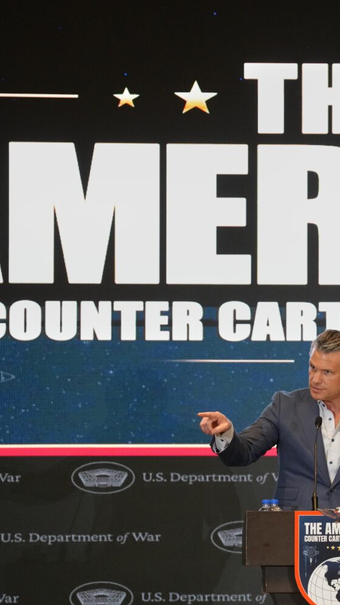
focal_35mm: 235
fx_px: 3768
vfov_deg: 9.2
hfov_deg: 5.2
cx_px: 324
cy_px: 302
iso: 2500
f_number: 2.8
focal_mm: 149
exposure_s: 1/160
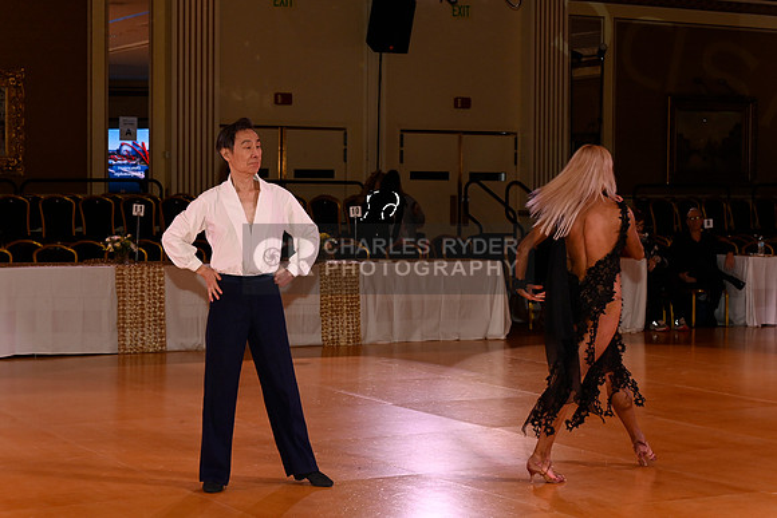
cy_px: 259
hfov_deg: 26.0
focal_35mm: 78
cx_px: 388
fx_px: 1684
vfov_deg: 17.5
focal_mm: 78
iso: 2000
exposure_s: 1/200
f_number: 4
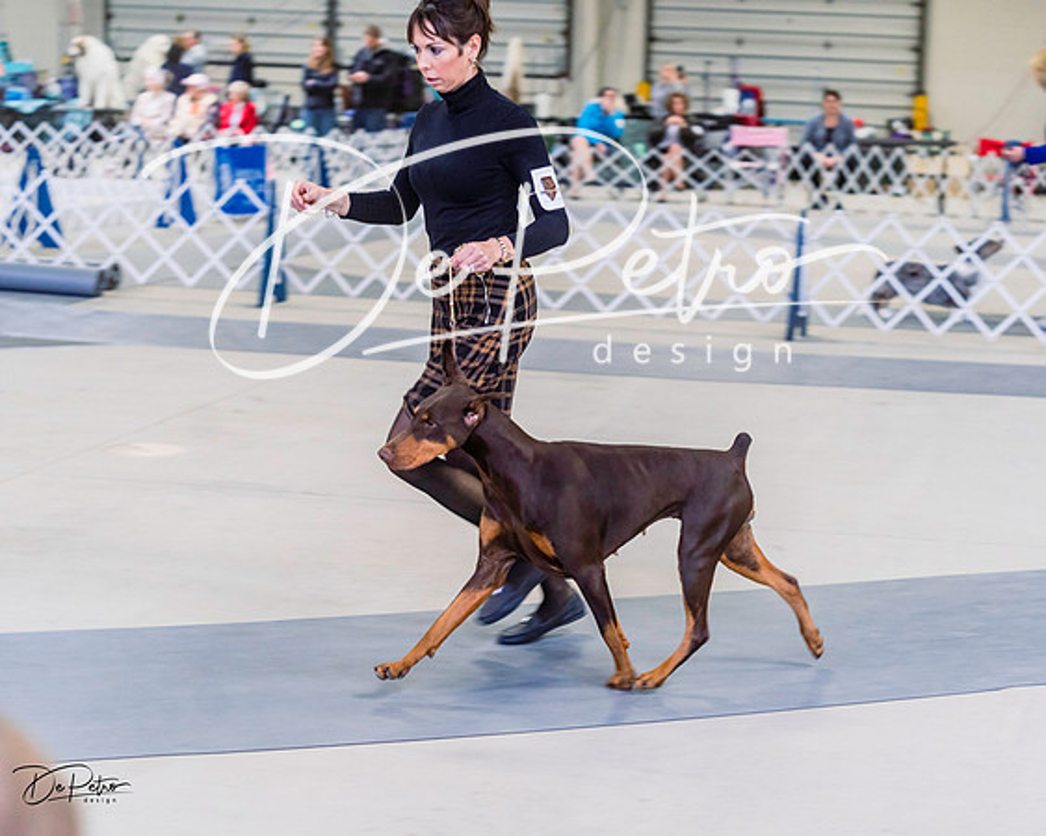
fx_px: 2440
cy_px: 418
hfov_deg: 24.2
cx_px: 523
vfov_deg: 19.4
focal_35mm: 79
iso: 2000
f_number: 2.8
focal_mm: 70
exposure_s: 1/160
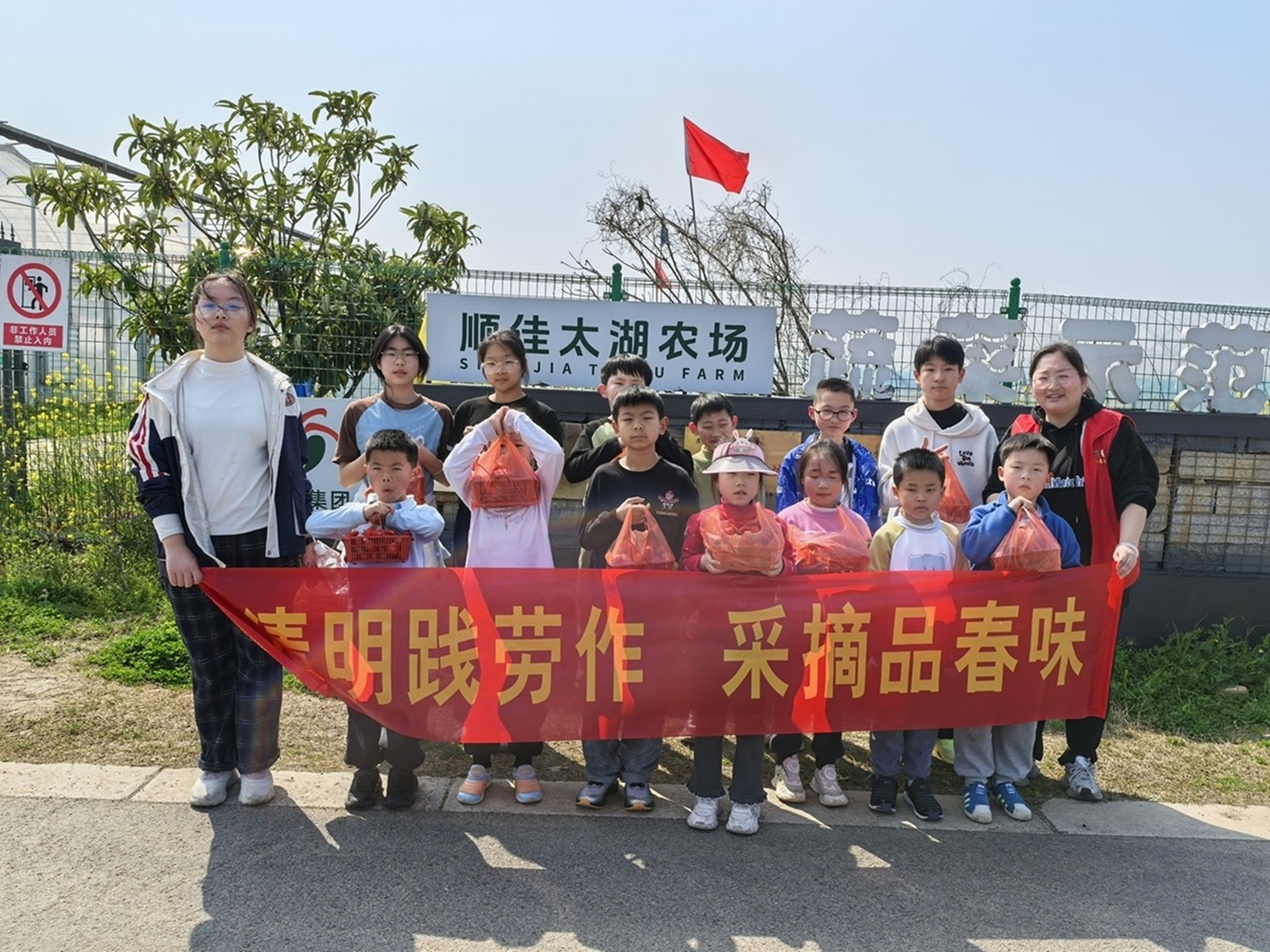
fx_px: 990
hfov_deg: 65.3
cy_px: 476
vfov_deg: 51.3
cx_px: 635
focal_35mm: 27
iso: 50
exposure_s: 1/568
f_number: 4
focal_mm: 6.98
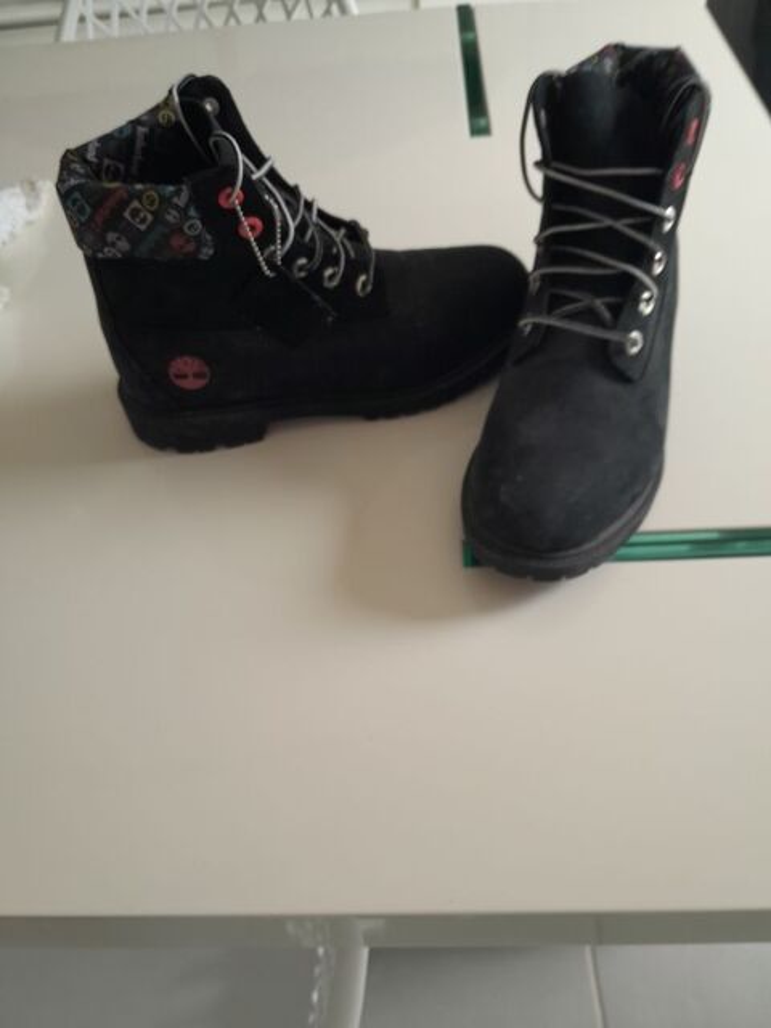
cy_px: 514
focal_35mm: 27
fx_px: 802
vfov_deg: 65.3
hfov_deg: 51.4
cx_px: 386
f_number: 1.8
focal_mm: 4
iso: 50
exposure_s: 1/50
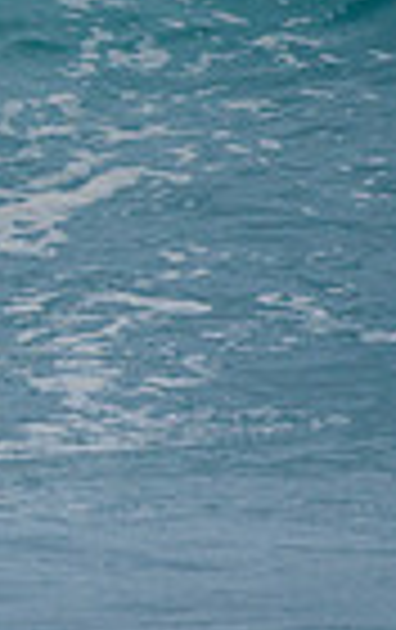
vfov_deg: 0.8
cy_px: 79
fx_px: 44369
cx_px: -896
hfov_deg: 0.5
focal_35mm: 2580
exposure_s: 1/2000
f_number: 5.6
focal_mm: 500
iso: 500
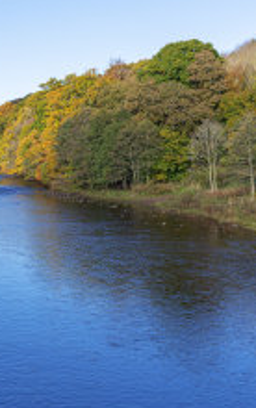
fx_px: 757
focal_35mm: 68
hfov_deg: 18.3
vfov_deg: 30.1
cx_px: -39
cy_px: 172
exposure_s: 1/500
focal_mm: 24
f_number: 5
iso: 100
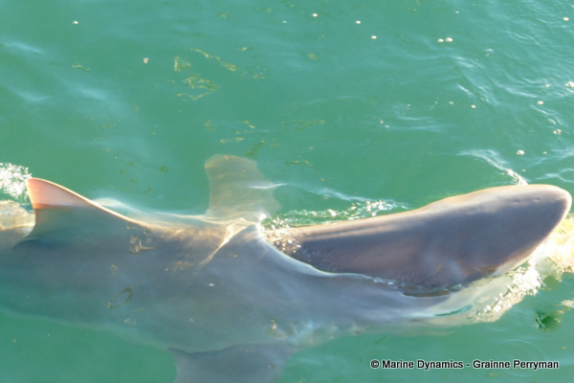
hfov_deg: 34.5
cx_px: 287
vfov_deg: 23.4
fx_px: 925
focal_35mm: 58
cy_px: 192
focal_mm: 21.01
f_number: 3.5
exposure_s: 1/125
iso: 200
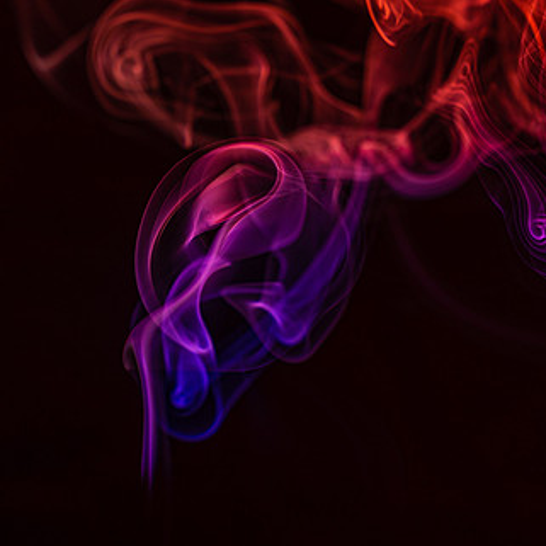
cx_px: 173
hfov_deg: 14.4
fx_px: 2159
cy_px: 289
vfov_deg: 14.4
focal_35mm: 121
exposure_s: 1/200
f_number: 8
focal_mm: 70
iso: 100
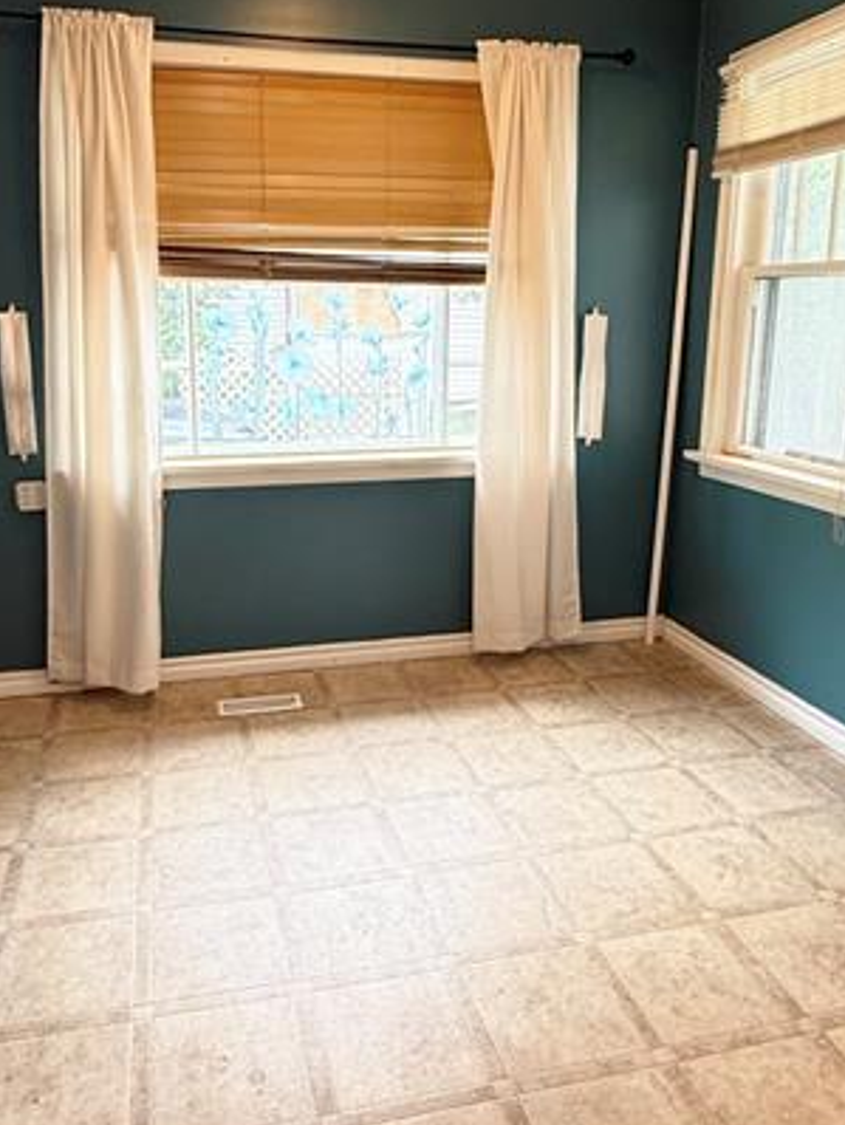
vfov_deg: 64.9
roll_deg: -0.7
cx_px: 359
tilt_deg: -10.2
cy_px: 478
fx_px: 878
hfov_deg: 51.2
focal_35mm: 27
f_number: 2.2
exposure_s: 1/60
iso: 250
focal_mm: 2.22
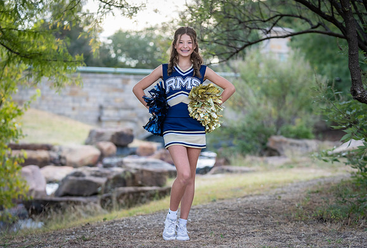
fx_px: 947
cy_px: 132
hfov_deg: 21.9
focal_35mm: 92
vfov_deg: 14.9
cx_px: 179
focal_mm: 84
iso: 320
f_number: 2.8
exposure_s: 1/320
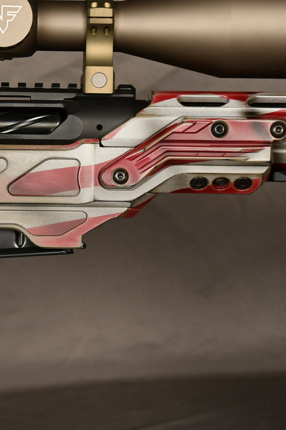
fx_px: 1394
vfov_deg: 17.5
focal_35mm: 117
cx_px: -6
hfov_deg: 11.6
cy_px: 184
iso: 900
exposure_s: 1/125
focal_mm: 45
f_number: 4.8
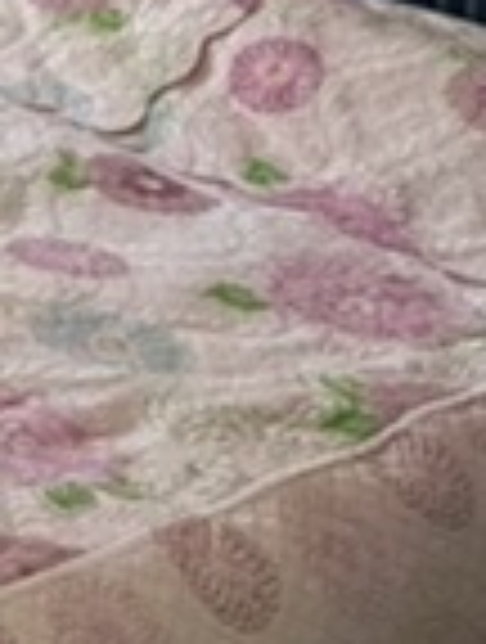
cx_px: -648
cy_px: -203
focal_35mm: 100
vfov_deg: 18.2
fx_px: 1864
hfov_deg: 12.1
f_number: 2.2
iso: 320
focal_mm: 2.22
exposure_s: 1/116
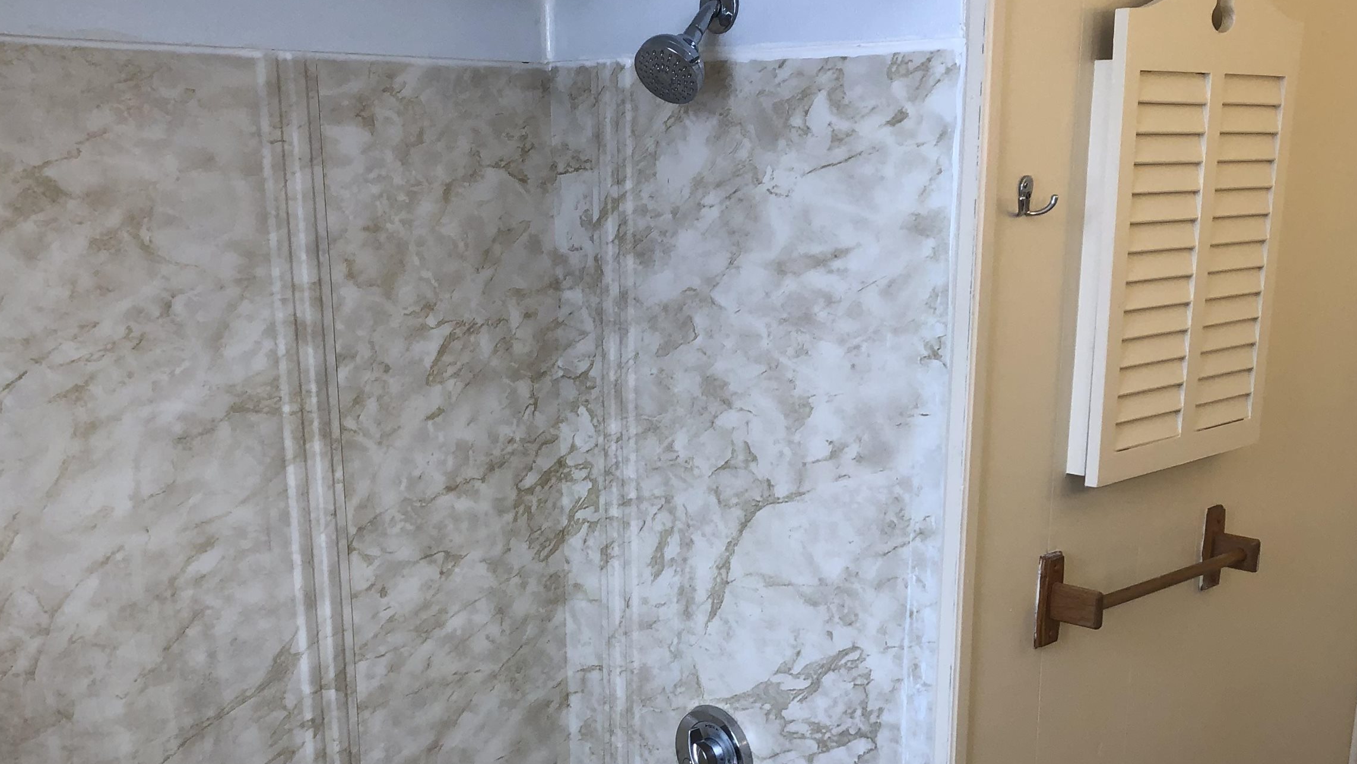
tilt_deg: -16.7
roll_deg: +2.7
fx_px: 1475
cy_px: 573
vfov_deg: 28.6
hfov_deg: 49.4
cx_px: 680
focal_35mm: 41
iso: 40
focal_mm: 3.99
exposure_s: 1/120
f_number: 1.8
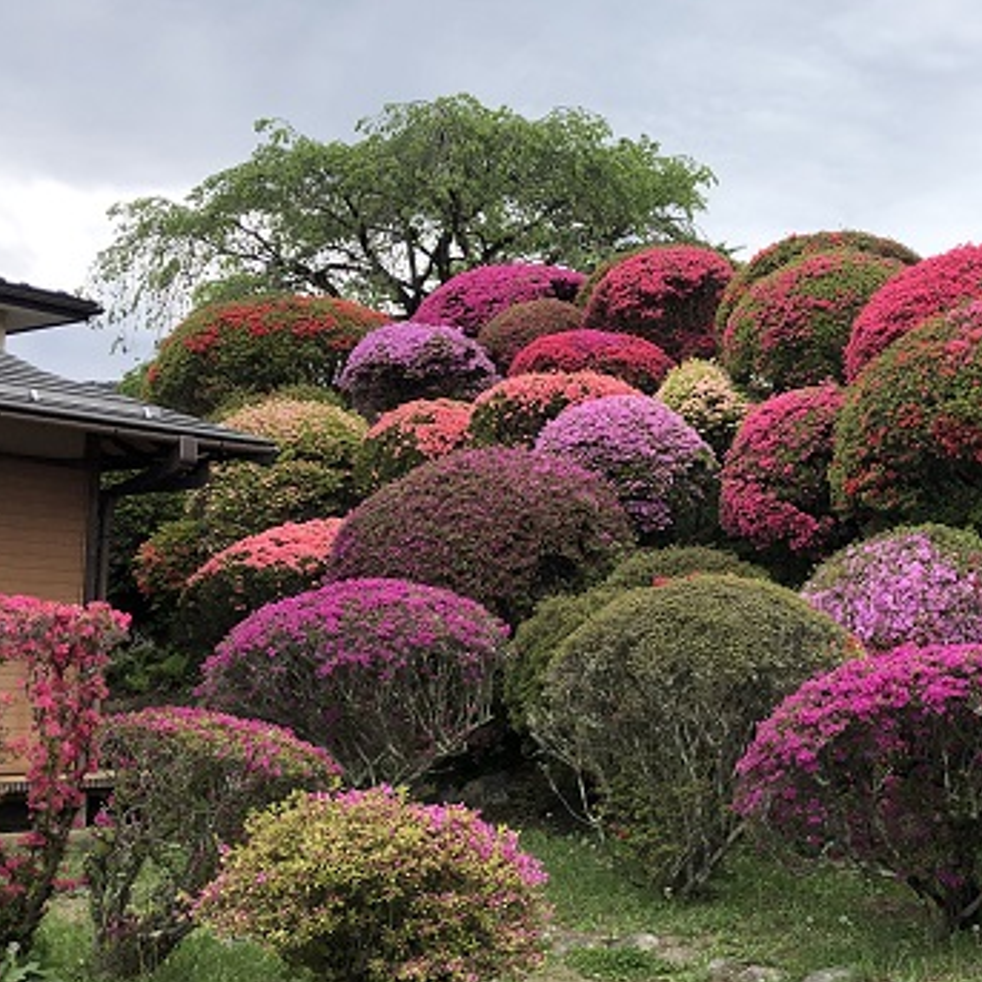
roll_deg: -0.6
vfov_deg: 32.8
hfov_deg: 32.0
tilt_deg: +5.9
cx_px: 779
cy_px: 541
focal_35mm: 52
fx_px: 1669
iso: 20
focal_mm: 3.99
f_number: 1.8
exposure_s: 1/1453
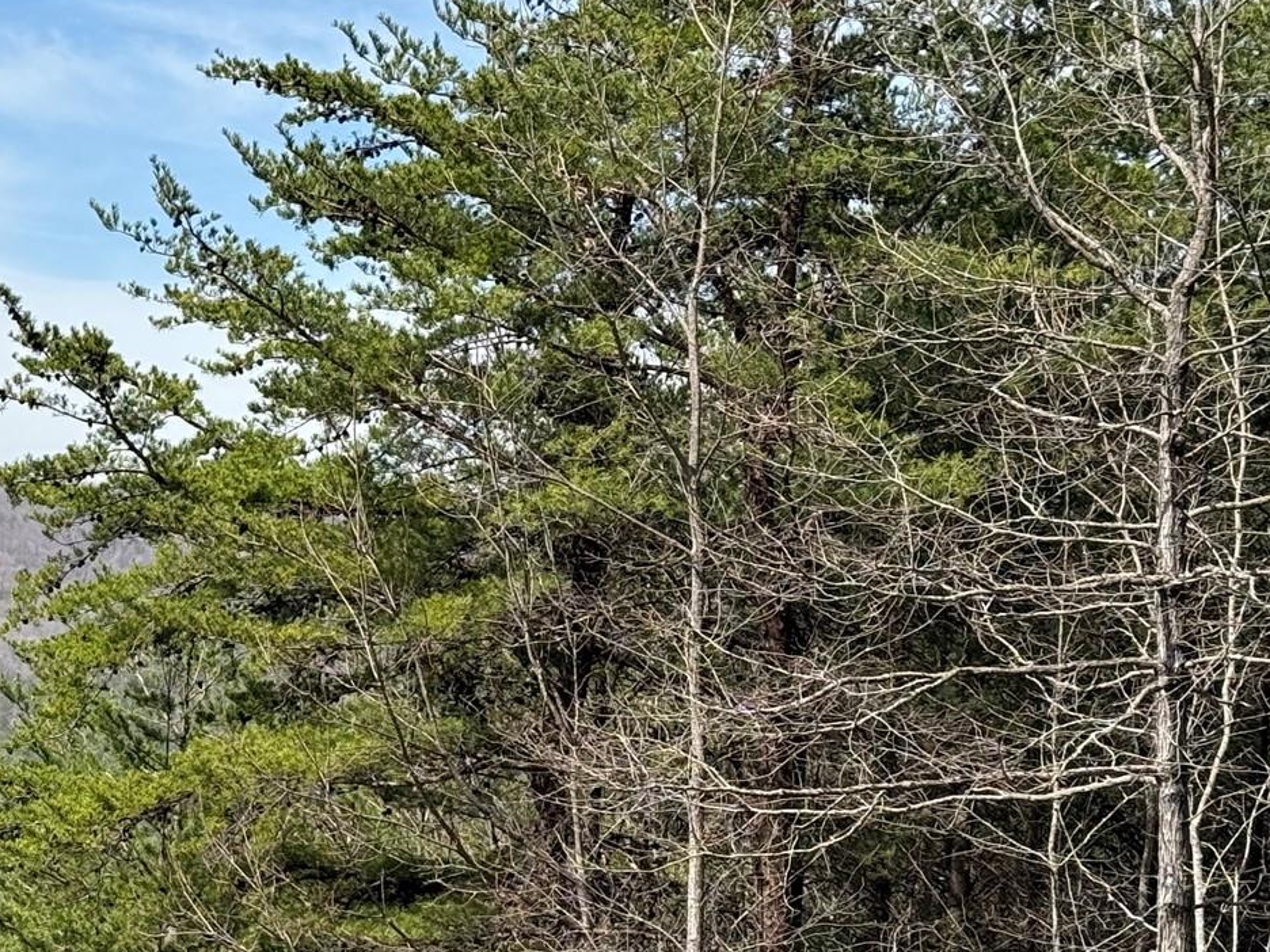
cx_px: -100
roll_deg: -1.4
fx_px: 3852
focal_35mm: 105
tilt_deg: -2.5
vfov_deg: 14.0
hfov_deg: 18.1
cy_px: 807
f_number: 1.78
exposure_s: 1/2976
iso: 64
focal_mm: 6.76
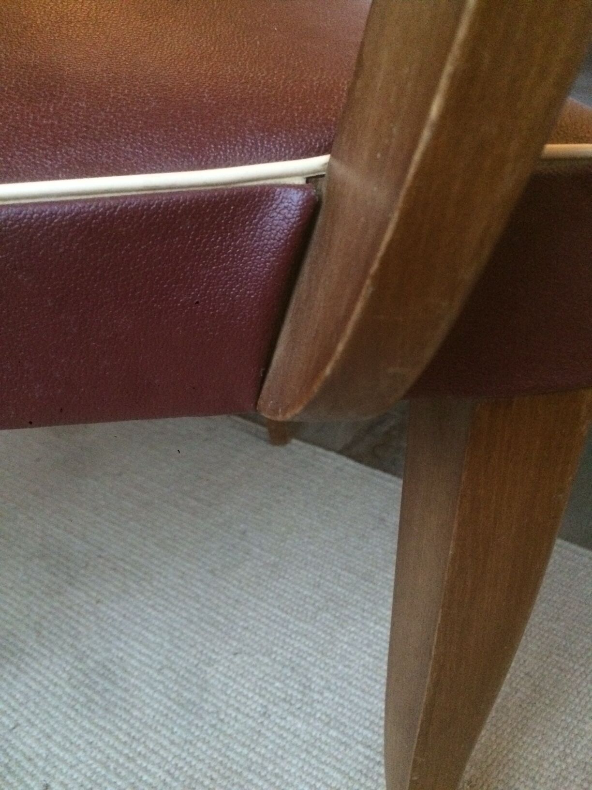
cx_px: 296
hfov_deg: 48.2
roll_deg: -0.8
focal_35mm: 29
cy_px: 395
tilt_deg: -34.8
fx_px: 661
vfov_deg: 61.7
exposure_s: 1/17
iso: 500
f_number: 2.2
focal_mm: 4.15
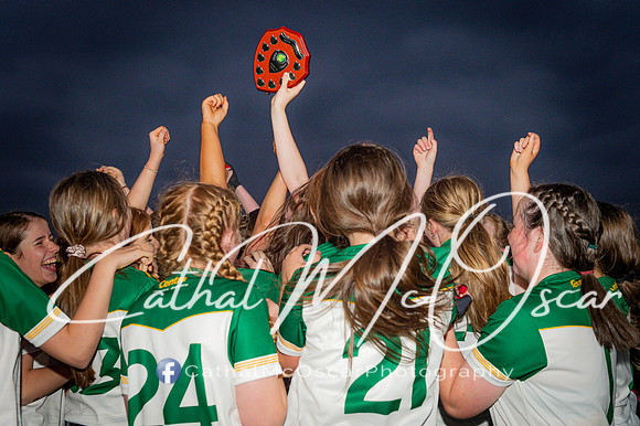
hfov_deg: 48.5
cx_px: 320
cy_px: 213
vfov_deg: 33.4
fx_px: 711
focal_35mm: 40
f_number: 2.8
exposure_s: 1/250
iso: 1600
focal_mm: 40
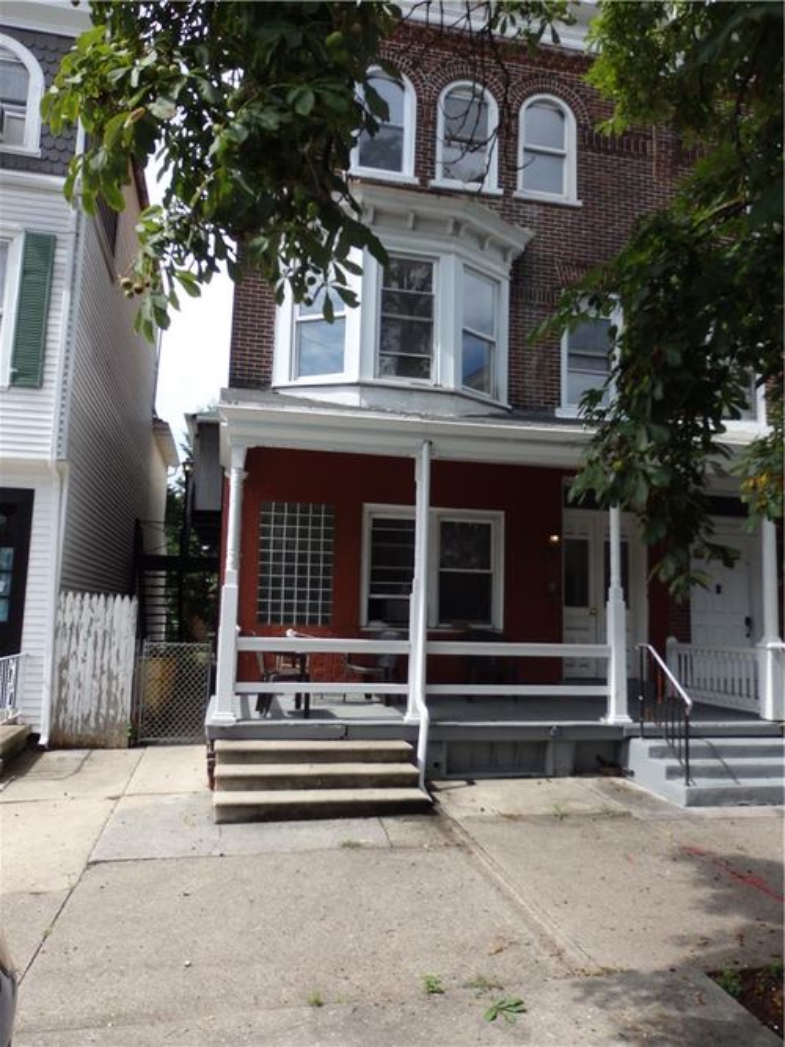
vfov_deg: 69.4
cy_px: 524
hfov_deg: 54.9
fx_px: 756
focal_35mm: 25
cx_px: 392
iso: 100
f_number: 3
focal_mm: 4.5
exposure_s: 1/800
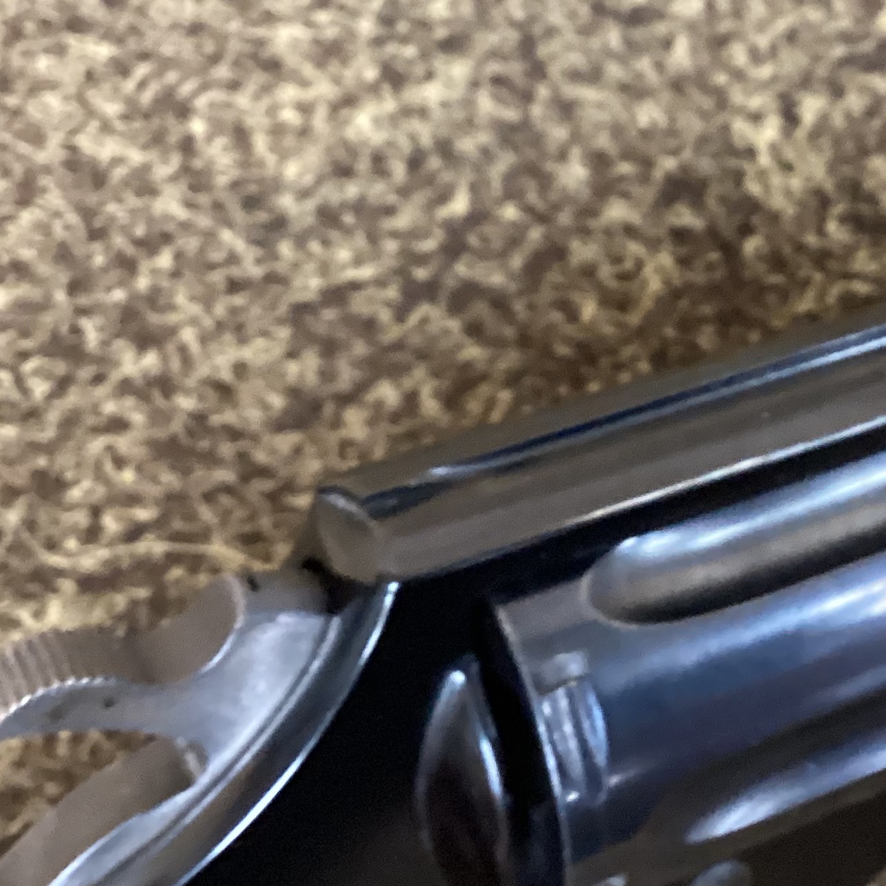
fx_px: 2027
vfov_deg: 24.5
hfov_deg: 24.1
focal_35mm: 70
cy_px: 291
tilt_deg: -69.4
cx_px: 764
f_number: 2.4
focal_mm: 3.3
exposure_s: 1/30
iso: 640
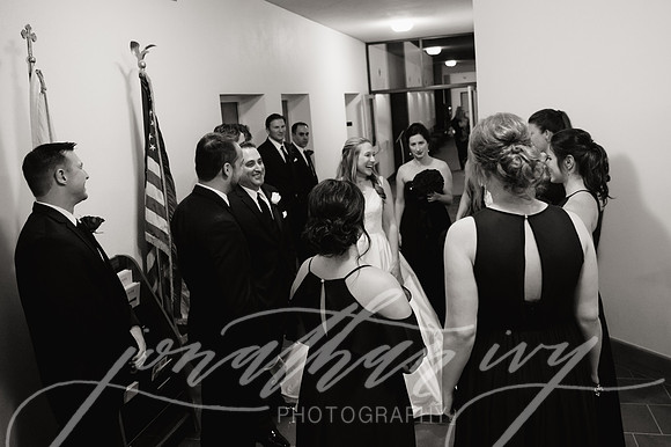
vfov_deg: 44.3
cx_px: 361
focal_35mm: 29
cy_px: 175
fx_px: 545
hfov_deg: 63.2
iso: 2500
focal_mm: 24
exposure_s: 1/250
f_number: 2.8
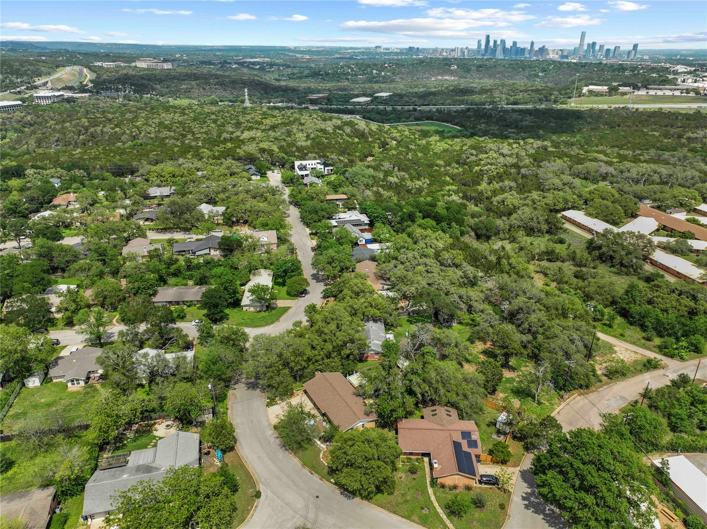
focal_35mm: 24
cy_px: 264
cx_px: 354
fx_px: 490
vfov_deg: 56.8
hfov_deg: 71.6
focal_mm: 12.29
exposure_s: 1/1000
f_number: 2.8
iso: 100
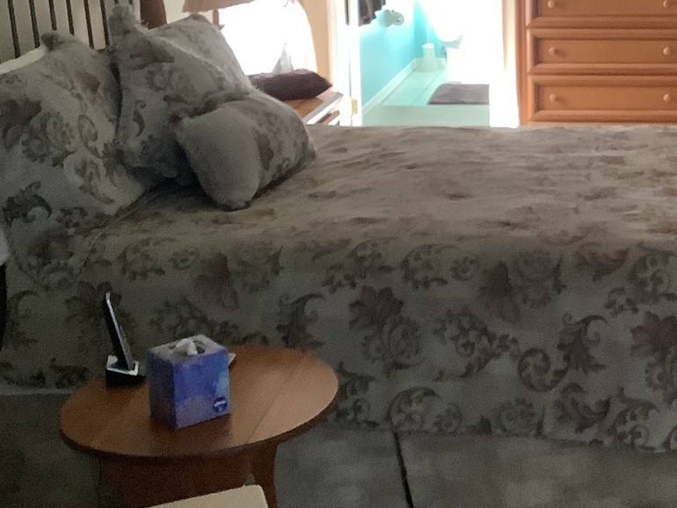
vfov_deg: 22.1
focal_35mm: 65
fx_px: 1271
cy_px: 67
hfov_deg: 28.3
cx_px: 650
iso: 320
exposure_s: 1/60
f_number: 2.4
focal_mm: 3.3
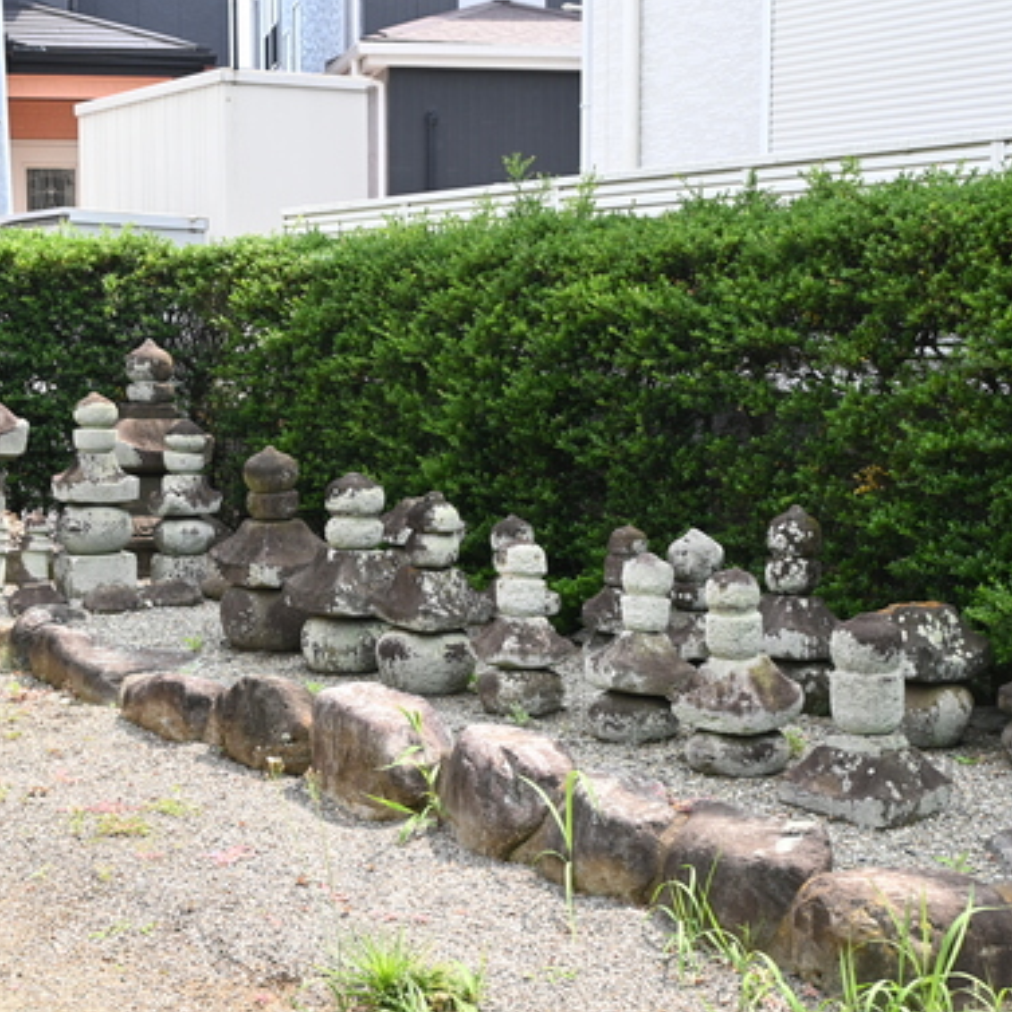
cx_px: 336
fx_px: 1756
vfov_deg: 32.1
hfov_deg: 31.9
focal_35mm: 53
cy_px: 552
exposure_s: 1/160
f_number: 6.3
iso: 320
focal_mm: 24.5
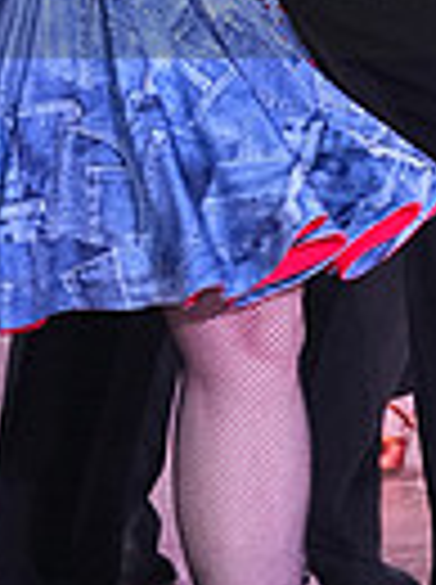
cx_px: 115
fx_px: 6369
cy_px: -90
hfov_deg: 3.9
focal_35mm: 378
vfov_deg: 5.2
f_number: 6.3
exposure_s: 1/320
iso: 2500
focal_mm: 59
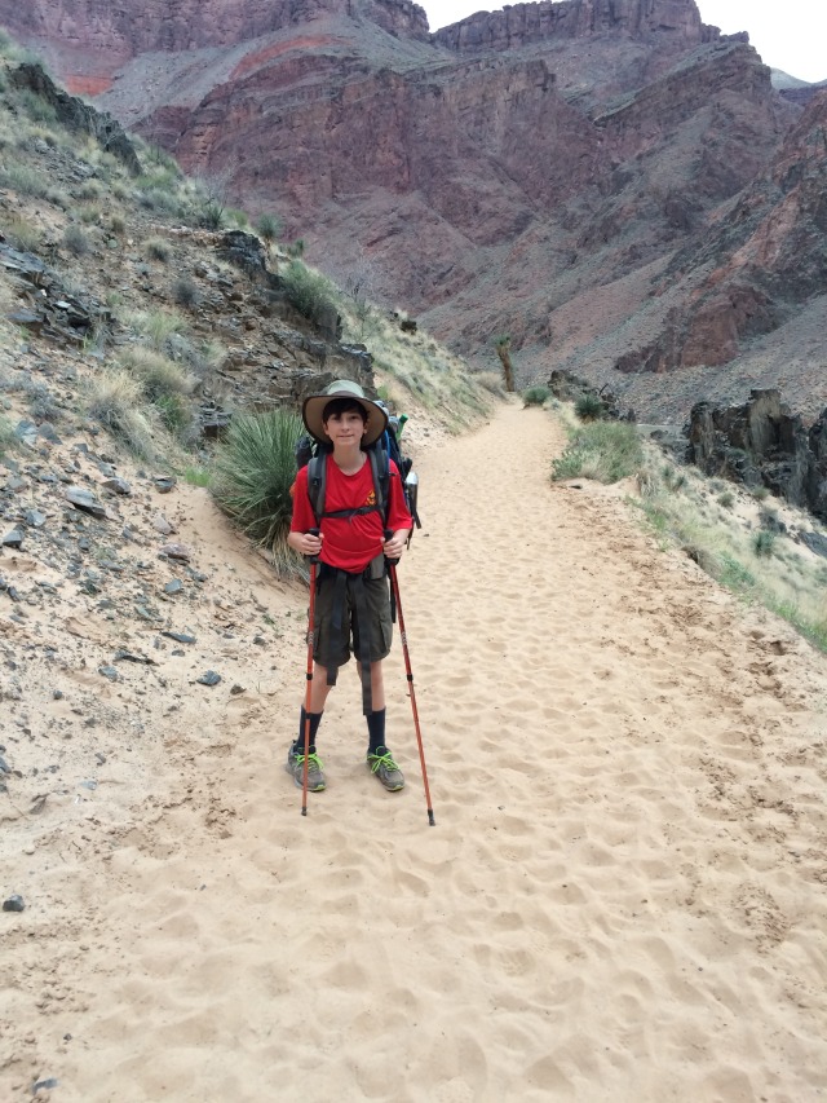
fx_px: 924
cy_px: 552
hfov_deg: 48.2
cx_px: 414
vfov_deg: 61.7
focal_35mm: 29
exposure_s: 1/40
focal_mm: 4.15
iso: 40
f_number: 2.2
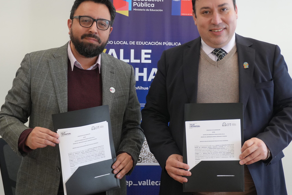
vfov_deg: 17.8
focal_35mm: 77
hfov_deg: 26.4
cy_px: 99
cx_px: 155
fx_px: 621
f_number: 5.6
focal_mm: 41
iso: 1250
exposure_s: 1/160
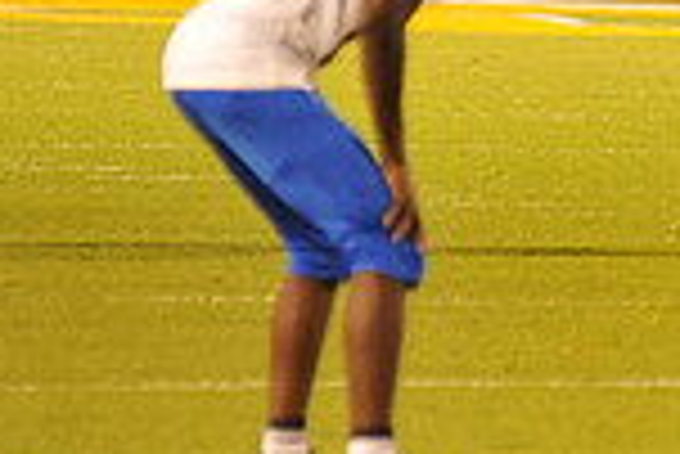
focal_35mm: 767
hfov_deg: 2.7
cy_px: -166
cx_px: 1130
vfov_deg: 1.8
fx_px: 14501
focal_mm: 200
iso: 3200
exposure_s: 1/160
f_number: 4
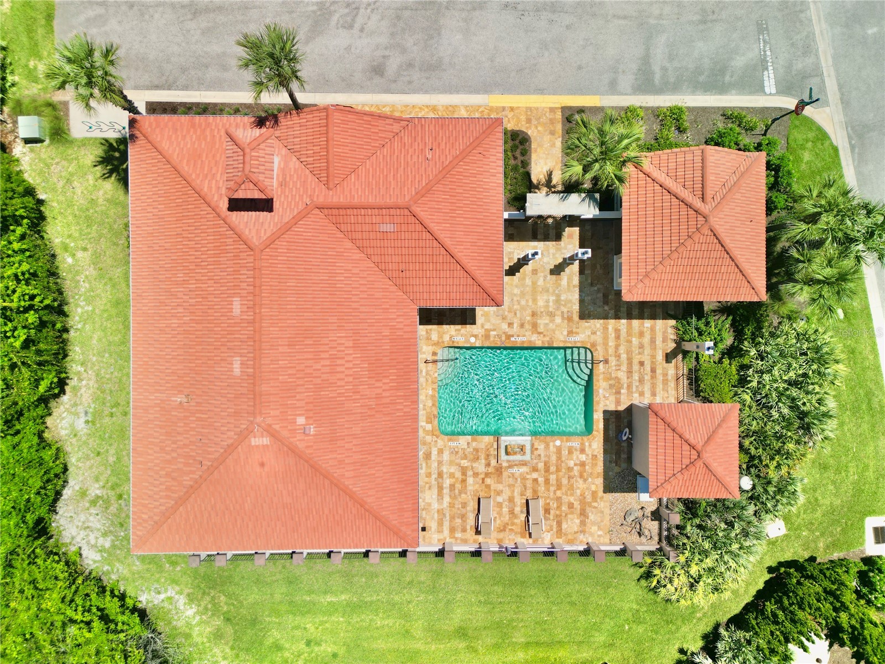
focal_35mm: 24
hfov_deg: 71.6
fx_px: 614
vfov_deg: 56.8
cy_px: 332
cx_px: 442
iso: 100
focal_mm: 6.72
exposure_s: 1/2000
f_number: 1.7
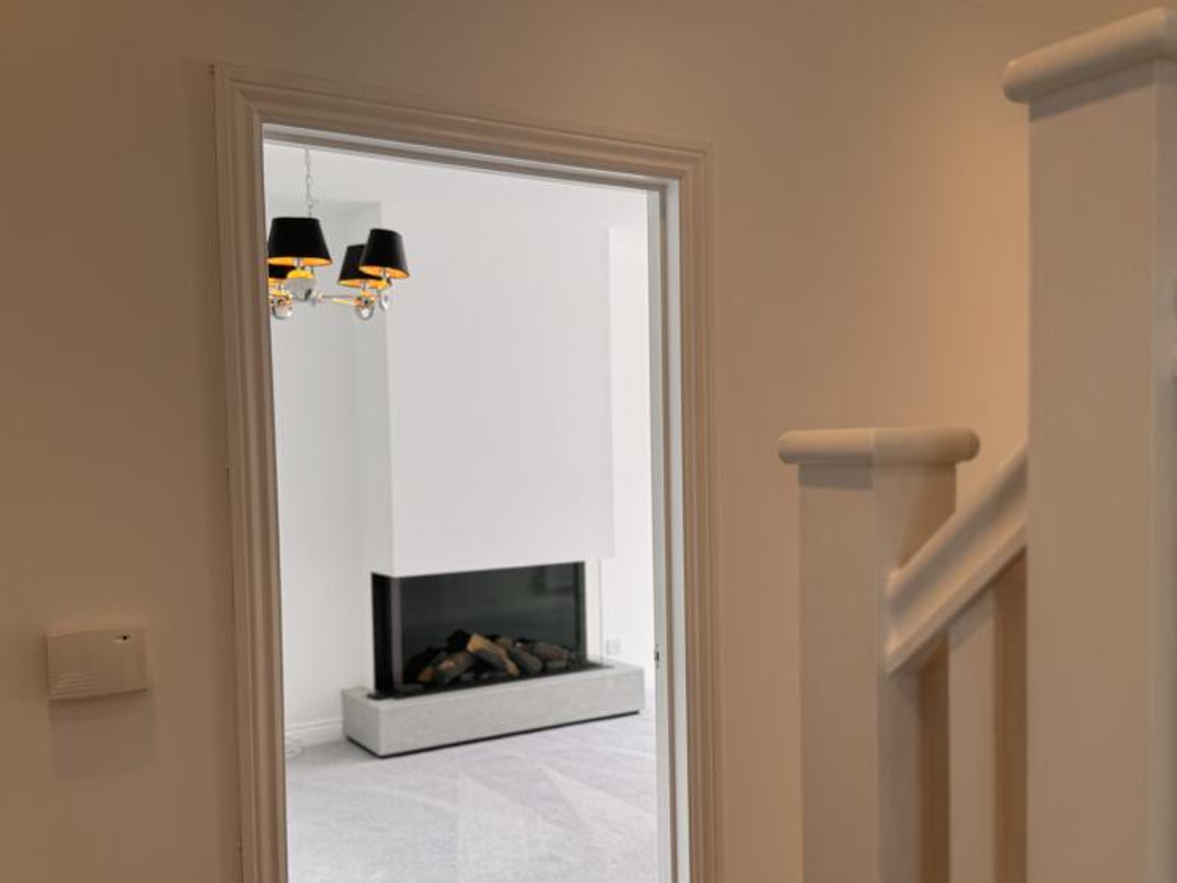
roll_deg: +1.3
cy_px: 505
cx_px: 602
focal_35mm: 33
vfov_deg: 42.8
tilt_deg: -3.9
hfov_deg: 55.3
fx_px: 1122
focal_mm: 6.76
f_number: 1.78
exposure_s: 1/209
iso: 64
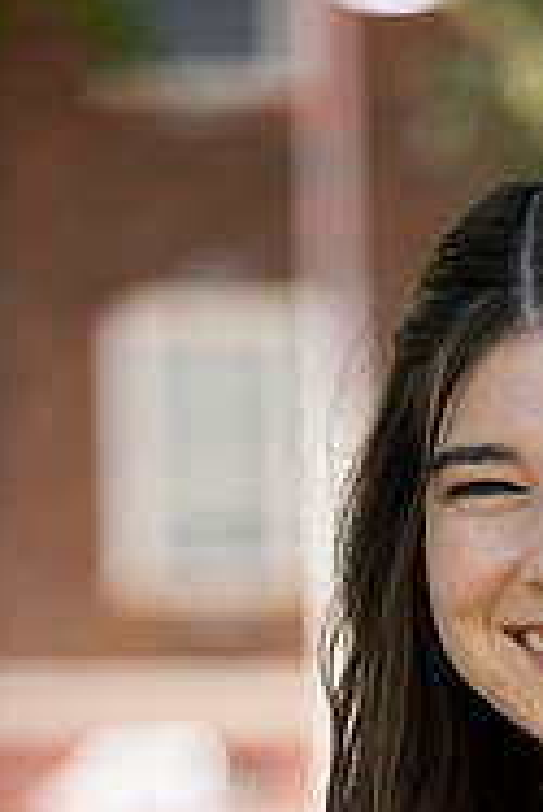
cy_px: 934
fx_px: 12510
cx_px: 634
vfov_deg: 3.7
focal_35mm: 554
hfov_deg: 2.5
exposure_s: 1/320
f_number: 5.6
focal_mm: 230
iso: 640
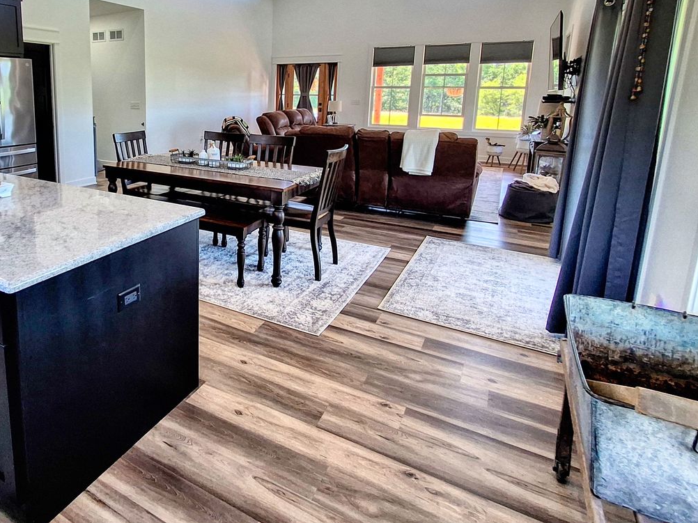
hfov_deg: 70.3
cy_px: 173
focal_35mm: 23
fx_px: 464
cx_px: 199
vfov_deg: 57.5
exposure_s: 1/40
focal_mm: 1.5
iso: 100
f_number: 2.2
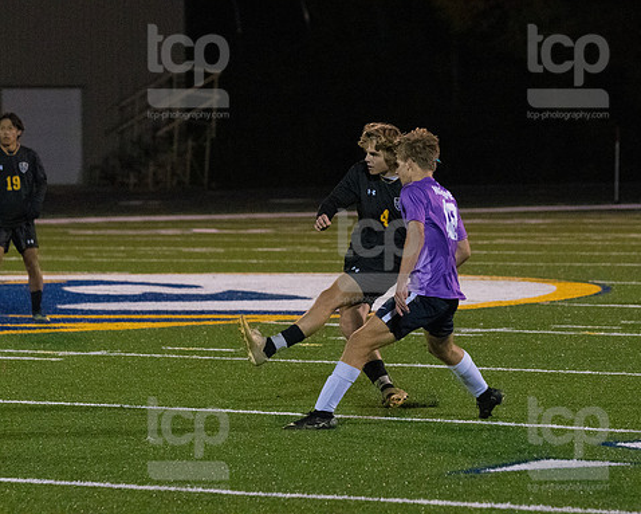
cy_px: 256
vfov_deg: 5.7
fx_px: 5182
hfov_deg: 7.1
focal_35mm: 273
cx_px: 378
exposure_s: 1/1250
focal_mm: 160
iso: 6400
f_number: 4.5
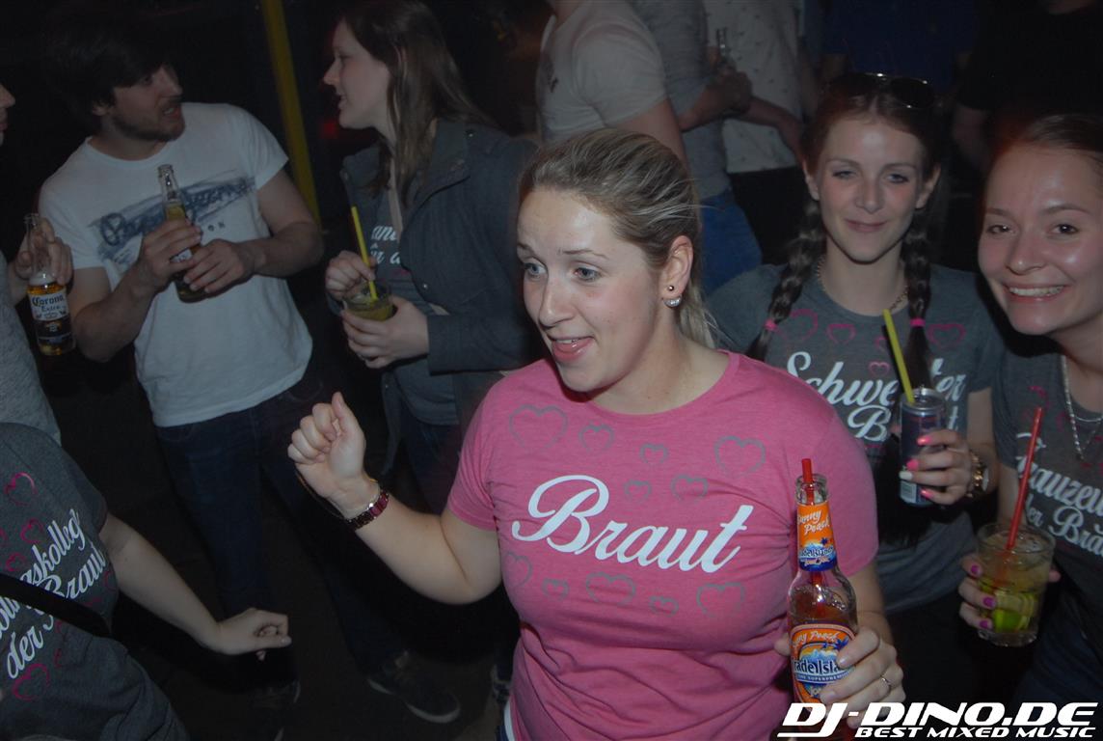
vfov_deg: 37.0
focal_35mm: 36
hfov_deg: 53.0
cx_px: 552
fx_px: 1105
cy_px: 370
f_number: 5.6
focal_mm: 24
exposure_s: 1/6
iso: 400
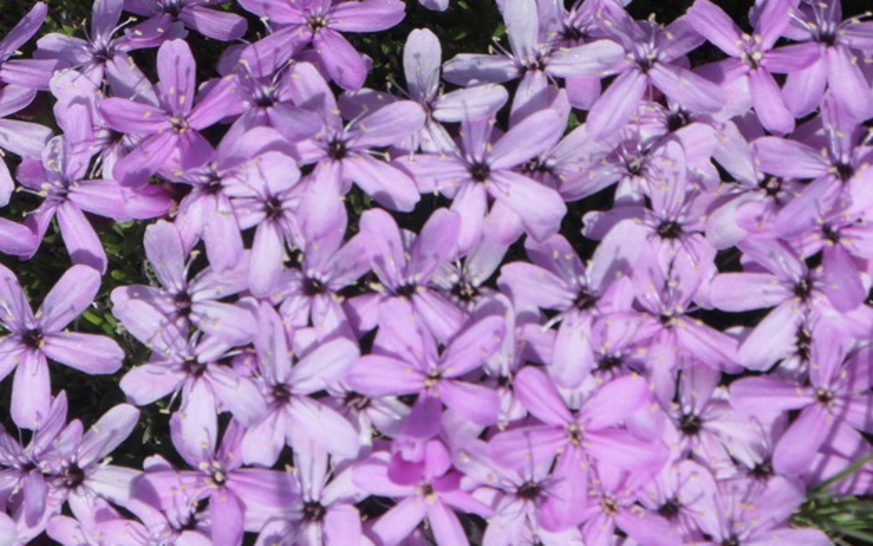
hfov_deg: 15.9
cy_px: 355
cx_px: 443
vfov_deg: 10.0
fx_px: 3117
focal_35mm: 131
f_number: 6.3
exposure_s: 1/1000
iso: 200
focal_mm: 29.5
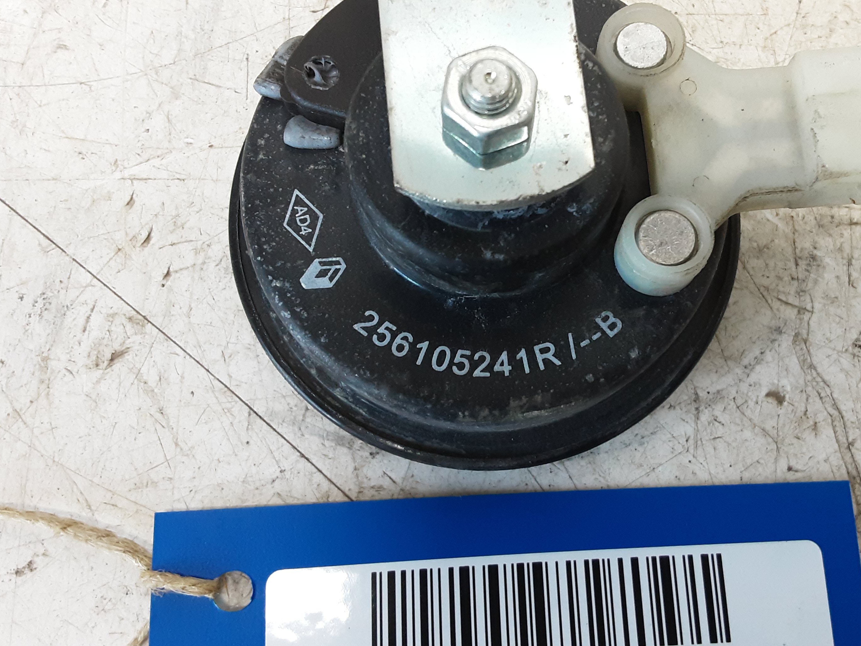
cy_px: 290
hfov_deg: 56.6
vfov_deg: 44.1
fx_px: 796
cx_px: 491
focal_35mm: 32
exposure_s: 1/33
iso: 160
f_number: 1.9
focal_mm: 2.91
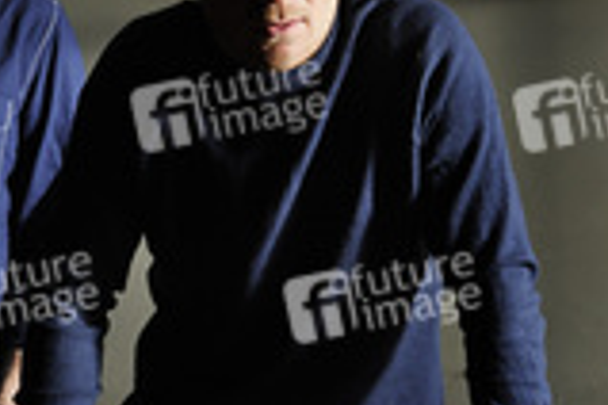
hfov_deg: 10.4
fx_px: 3344
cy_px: 202
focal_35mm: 198
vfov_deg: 6.9
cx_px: 281
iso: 400
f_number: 6.3
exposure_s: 1/60
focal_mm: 70
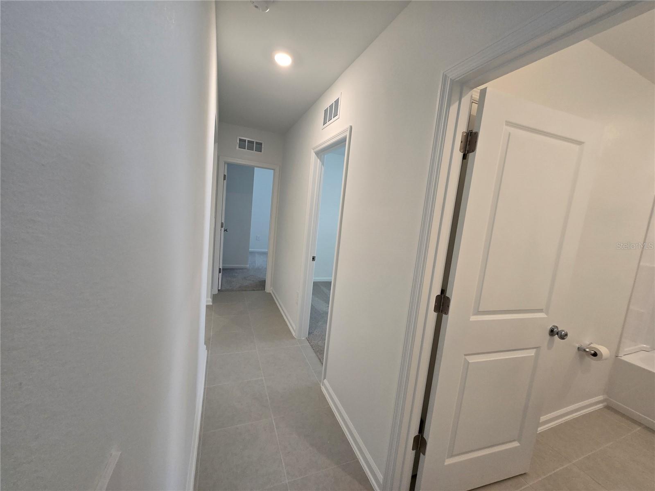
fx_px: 246
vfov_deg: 89.9
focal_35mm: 13
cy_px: 246
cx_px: 328
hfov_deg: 106.2
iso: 100
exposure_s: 1/60
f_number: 2.2
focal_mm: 1.7
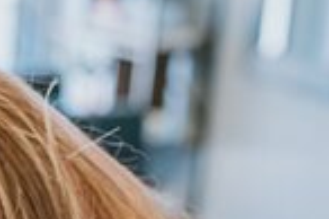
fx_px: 1753
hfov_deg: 10.2
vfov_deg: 7.0
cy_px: 366
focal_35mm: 192
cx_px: -243
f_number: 2.8
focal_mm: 35
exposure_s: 1/250
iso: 1600
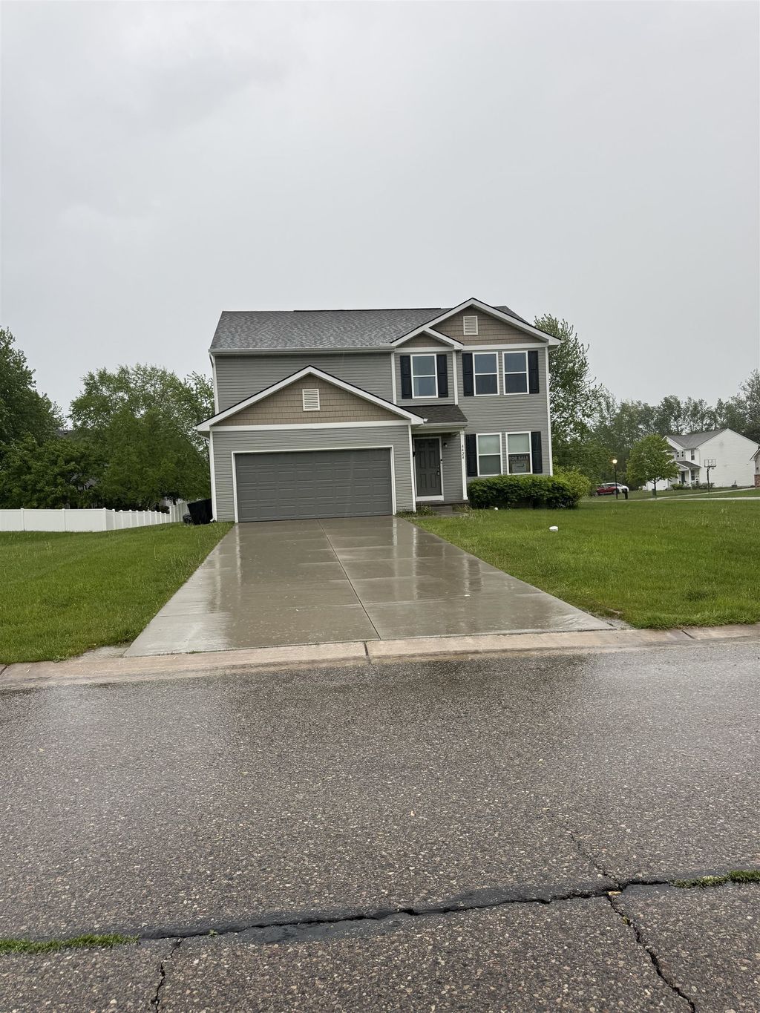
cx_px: 380
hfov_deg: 56.8
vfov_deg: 71.6
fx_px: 702
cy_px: 506
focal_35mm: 24
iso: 64
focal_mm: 6.76
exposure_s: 1/121
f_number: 1.78
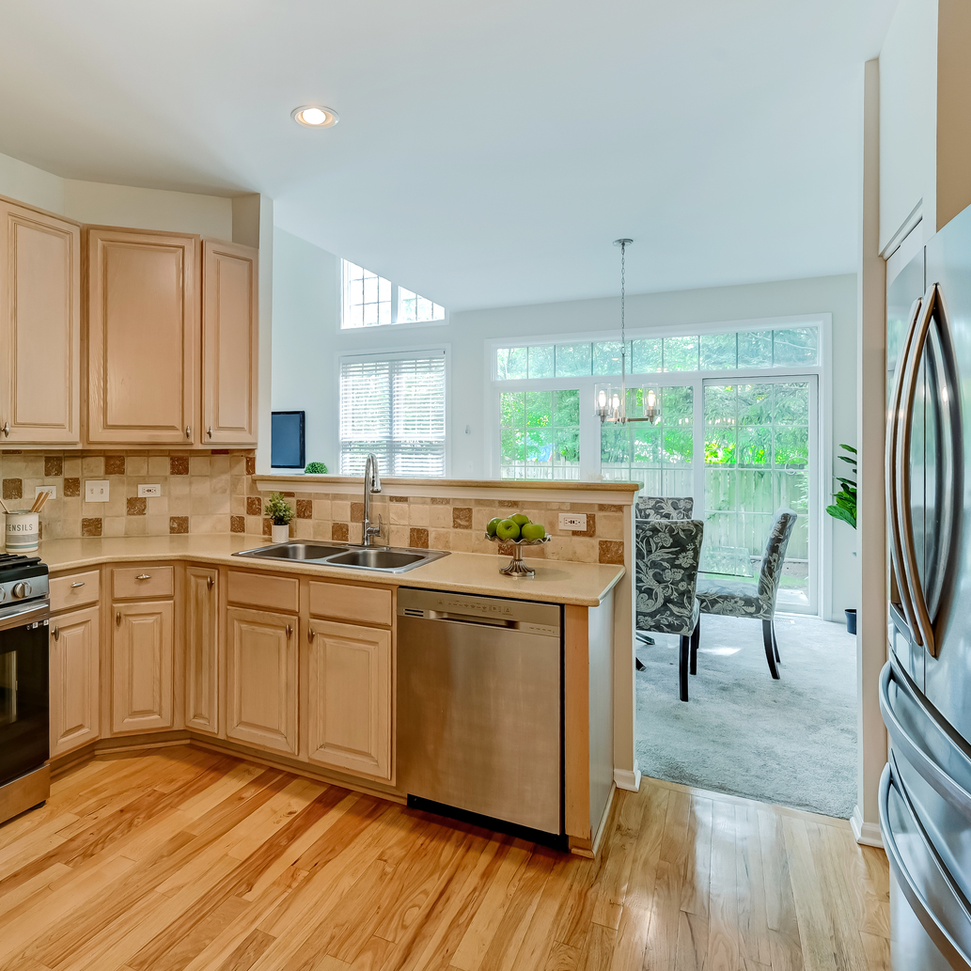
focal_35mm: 20
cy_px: 473
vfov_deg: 74.8
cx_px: 366
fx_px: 635
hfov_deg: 73.6
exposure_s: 1/13
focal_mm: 15
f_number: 8
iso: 400
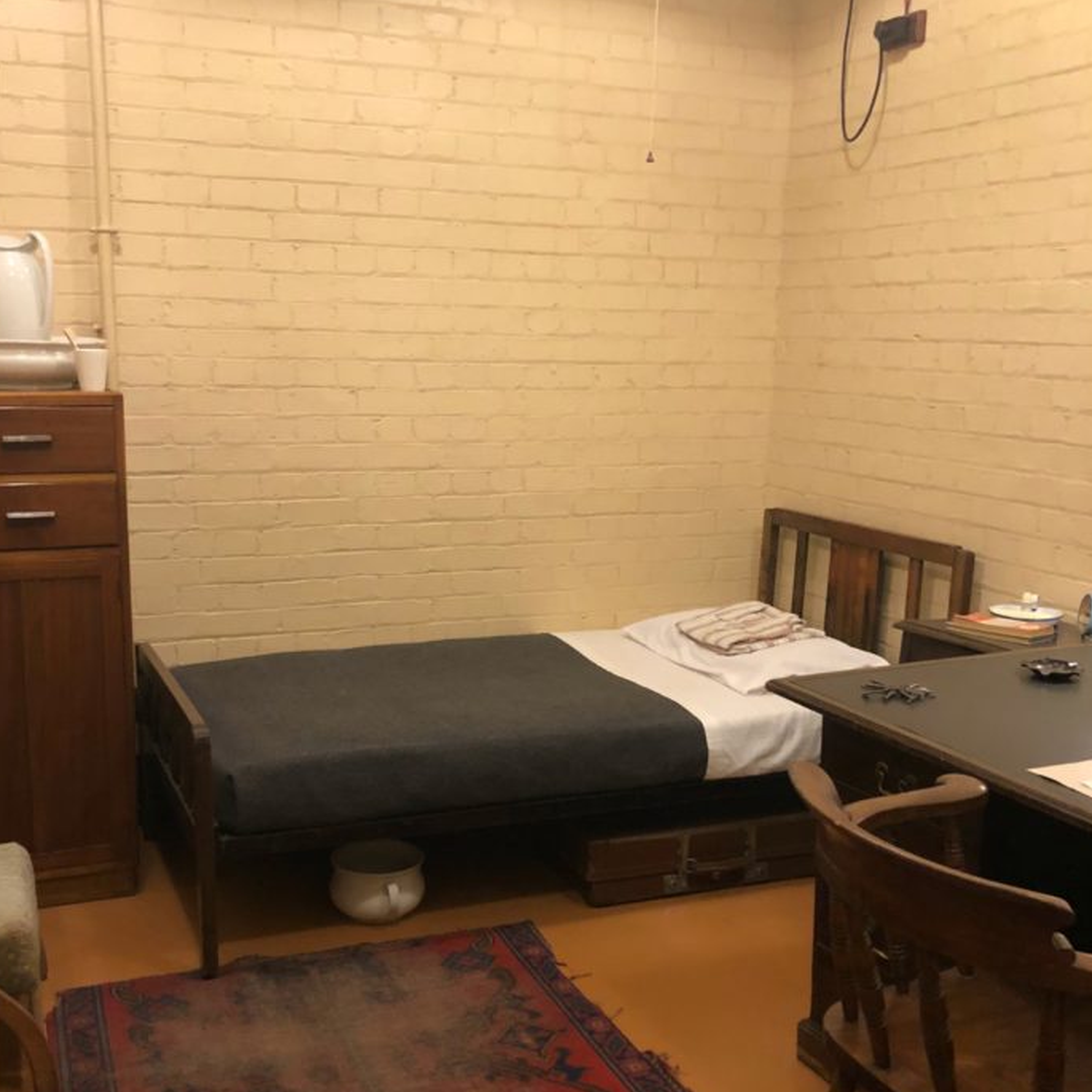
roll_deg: -0.6
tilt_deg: -12.1
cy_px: 622
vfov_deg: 44.8
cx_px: 493
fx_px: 1321
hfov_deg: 44.9
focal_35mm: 37
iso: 100
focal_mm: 3.99
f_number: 1.8
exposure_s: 1/6
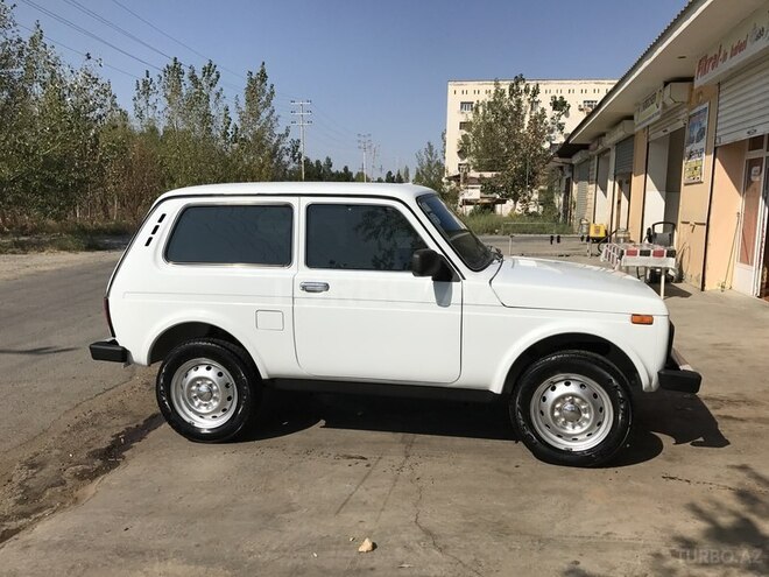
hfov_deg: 63.4
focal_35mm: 28
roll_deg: -1.2
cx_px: 384
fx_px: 622
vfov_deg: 49.7
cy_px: 288
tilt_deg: -8.2
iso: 20
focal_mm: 3.99
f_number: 1.8
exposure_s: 1/6410
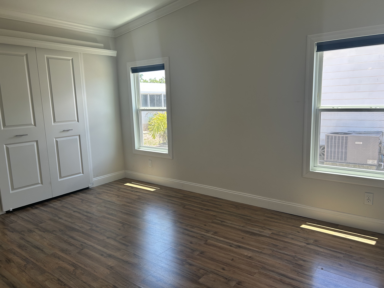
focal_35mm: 26
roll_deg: +1.9
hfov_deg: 67.3
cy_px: 144
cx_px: 192
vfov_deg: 53.1
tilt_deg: -9.1
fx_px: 288
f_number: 1.5
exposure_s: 1/183
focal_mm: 5.7
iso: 40
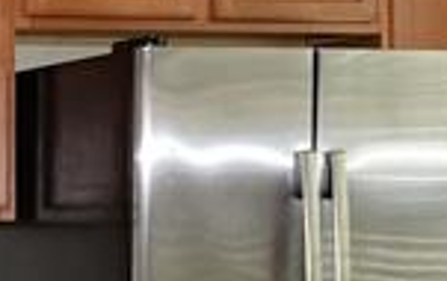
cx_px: -506
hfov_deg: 13.2
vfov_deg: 9.9
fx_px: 1599
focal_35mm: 131
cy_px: 306
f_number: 6.3
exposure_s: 1/60
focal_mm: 19
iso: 100
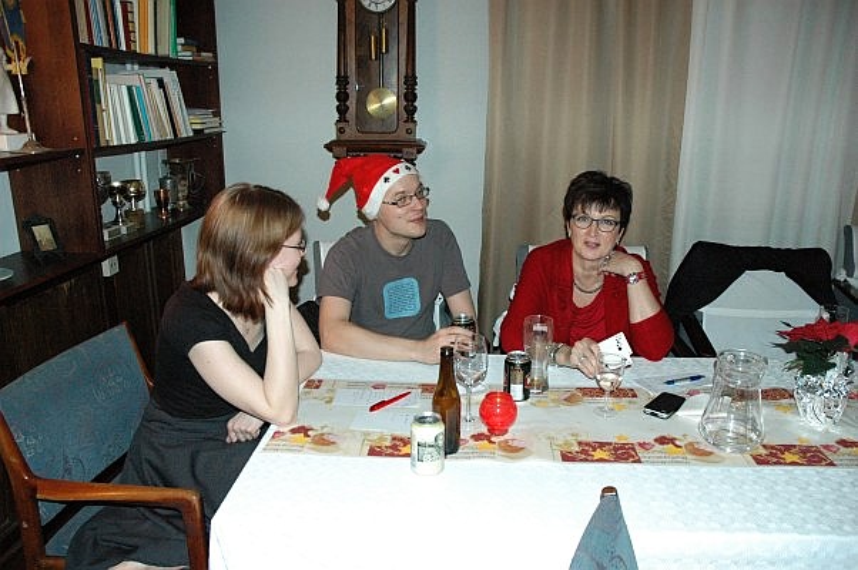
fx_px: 643
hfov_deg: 67.4
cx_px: 429
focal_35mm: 27
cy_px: 285
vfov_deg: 47.8
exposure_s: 1/60
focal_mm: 18
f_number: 5
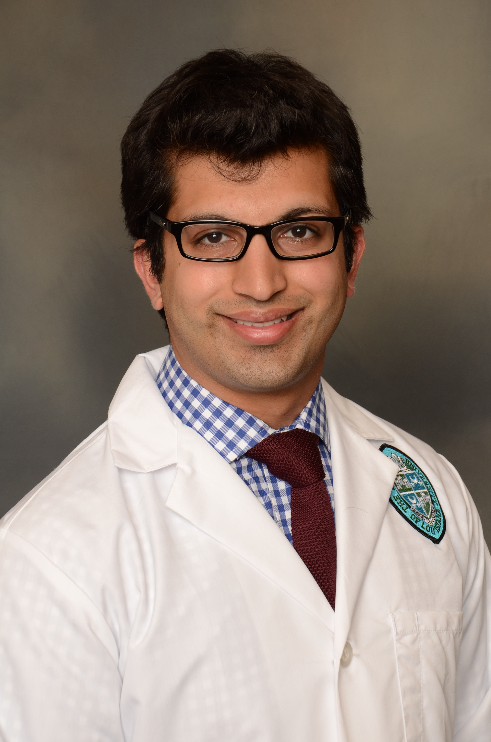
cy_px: 371
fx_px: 2158
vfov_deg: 19.5
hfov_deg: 13.0
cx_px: 246
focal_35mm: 105
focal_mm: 70
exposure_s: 1/125
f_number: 8
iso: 400
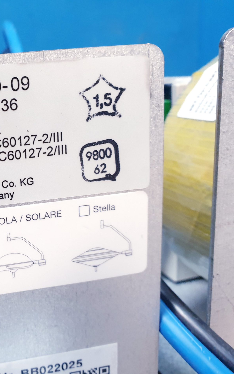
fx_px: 378
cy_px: 188
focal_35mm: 37
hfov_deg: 31.7
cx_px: -2
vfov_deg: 52.7
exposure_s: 1/20
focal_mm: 4.3
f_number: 2.4
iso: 320
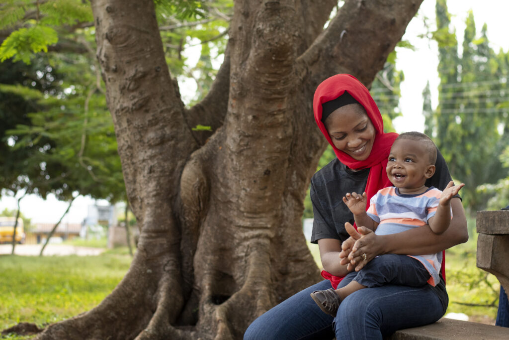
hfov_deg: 27.0
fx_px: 1060
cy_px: 170
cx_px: 254
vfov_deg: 18.2
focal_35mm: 75
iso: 400
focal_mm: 50
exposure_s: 1/250
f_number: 4
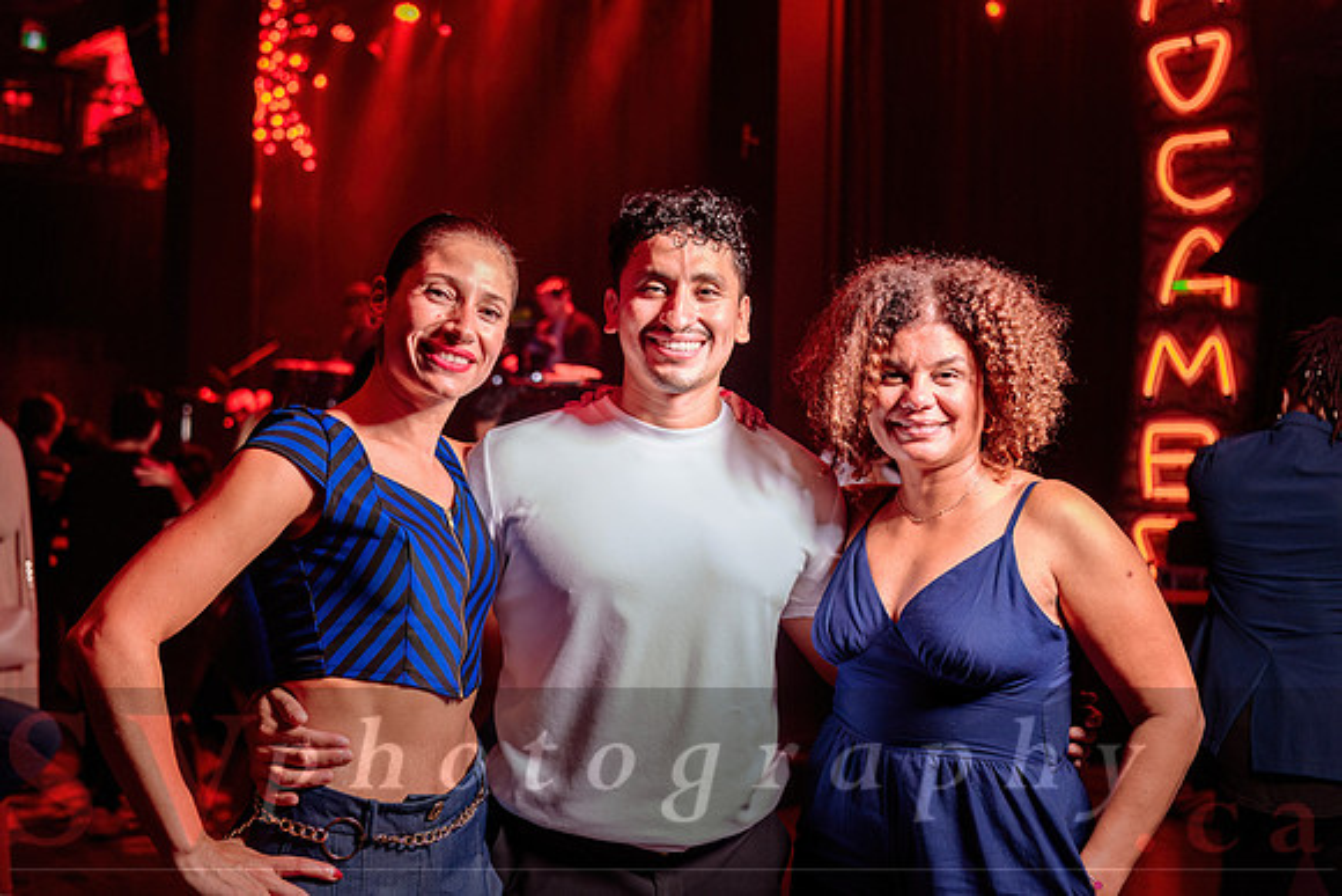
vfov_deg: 33.4
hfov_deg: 48.4
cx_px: 671
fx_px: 1491
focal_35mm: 40
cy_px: 448
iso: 800
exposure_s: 1/25
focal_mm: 40
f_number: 3.2
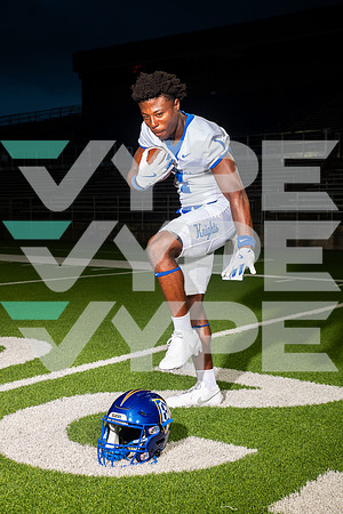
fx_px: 686
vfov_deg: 41.1
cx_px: 172
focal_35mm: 48
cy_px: 257
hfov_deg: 28.1
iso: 800
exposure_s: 1/320
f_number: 7.1
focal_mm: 48
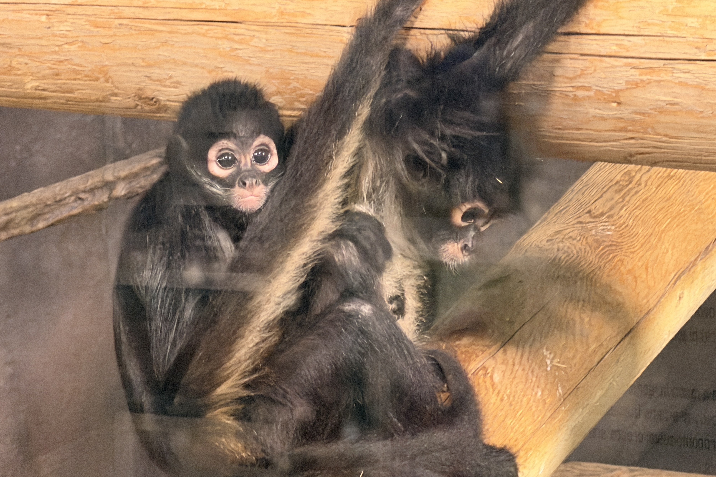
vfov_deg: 6.6
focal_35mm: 209
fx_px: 4156
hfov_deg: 9.8
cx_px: 358
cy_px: 266
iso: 800
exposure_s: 1/40
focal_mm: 16.89
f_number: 2.8
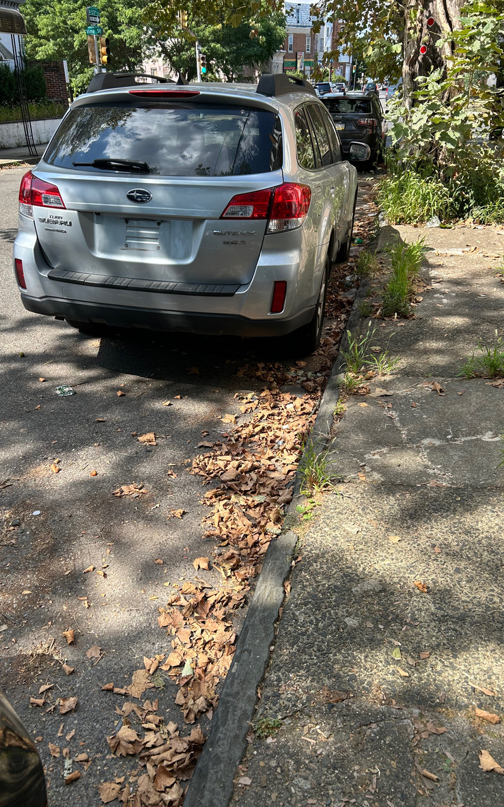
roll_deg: +1.8
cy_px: 400
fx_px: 615
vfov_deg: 66.5
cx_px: 227
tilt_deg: -28.4
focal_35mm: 28
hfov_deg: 44.5
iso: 50
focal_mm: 5.7
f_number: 1.5
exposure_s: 1/1038
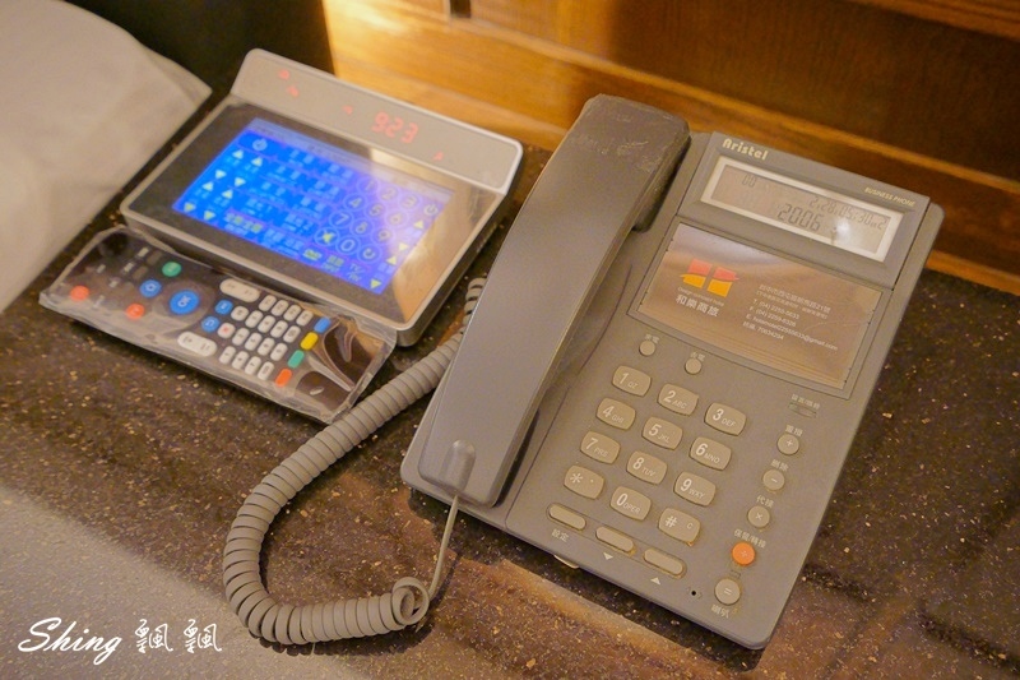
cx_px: 510
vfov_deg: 37.8
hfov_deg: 54.4
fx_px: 991
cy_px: 340
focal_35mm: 35
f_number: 5
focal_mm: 35
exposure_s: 1/40
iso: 5000
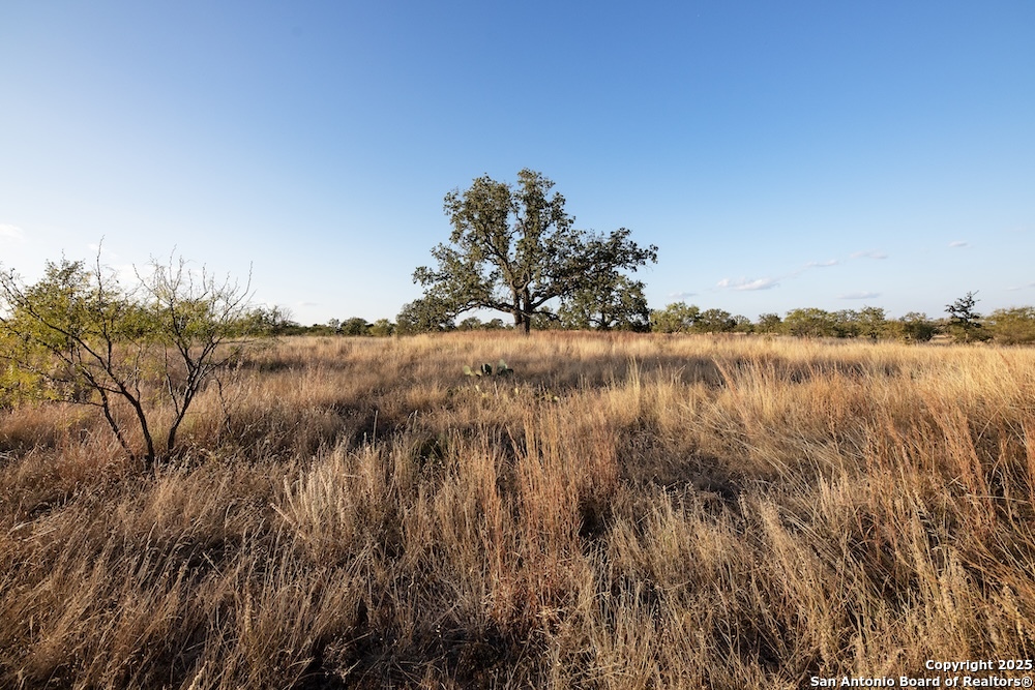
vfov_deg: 90.0
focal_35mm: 12
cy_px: 345
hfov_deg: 112.6
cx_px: 518
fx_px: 345
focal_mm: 12
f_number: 6.7
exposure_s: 1/1500
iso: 400
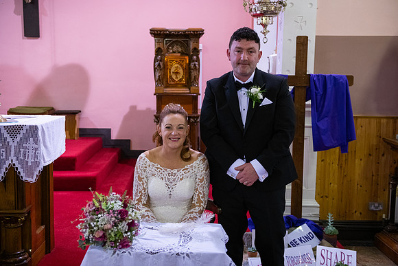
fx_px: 487
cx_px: 199
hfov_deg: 44.5
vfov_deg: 30.5
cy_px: 133
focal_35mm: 44
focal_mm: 44
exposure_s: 1/160
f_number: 3.5
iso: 1250
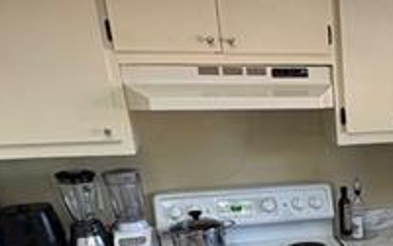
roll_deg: -0.5
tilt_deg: -18.9
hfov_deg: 31.6
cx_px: 434
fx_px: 610
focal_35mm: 57
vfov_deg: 20.8
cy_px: 315
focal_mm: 2.22
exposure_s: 1/79
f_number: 2.2
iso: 200
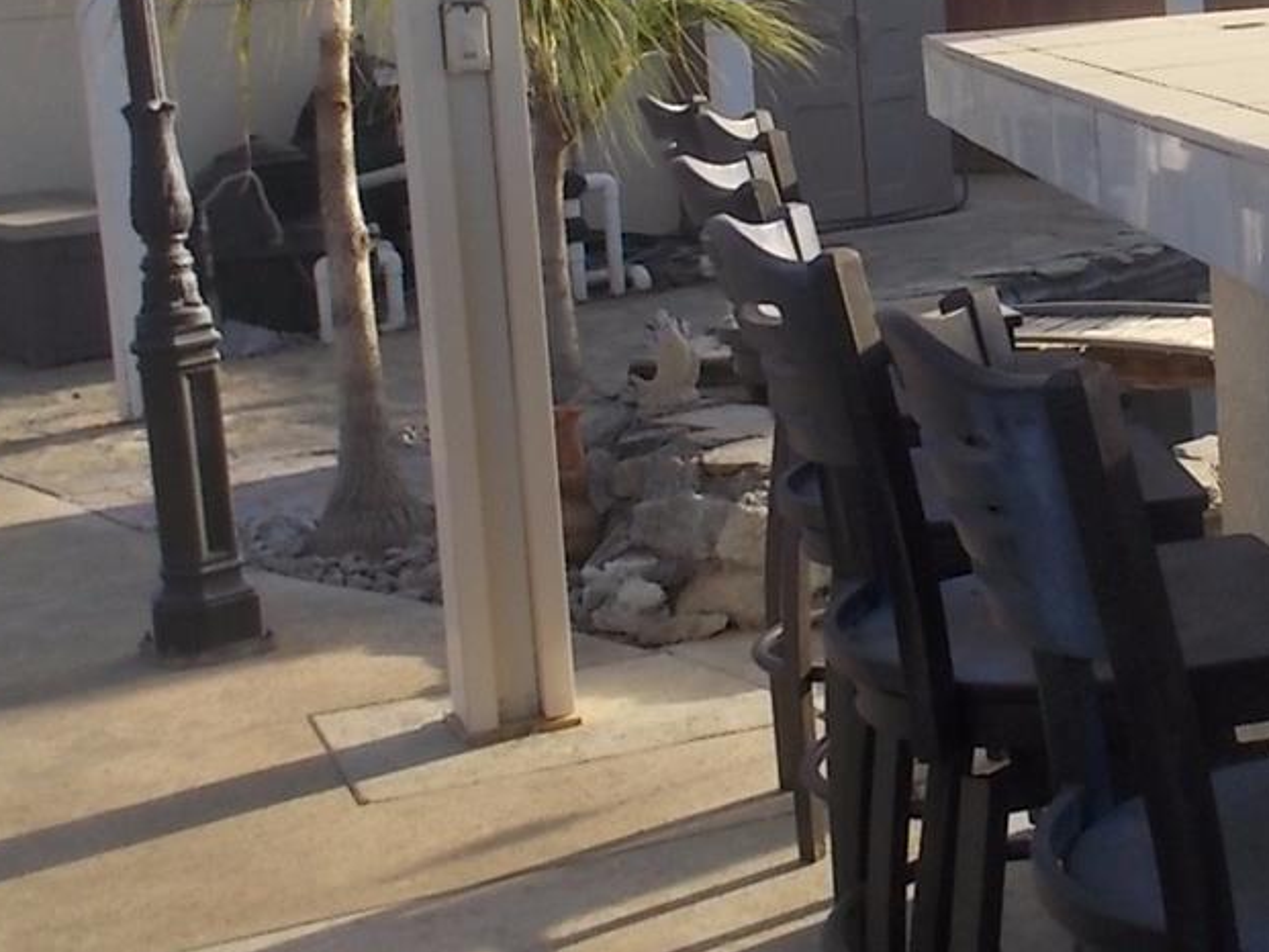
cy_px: 140
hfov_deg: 27.1
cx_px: 1048
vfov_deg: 20.7
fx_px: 2567
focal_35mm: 70
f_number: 3.3
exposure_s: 1/250
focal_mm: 4.1
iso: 80
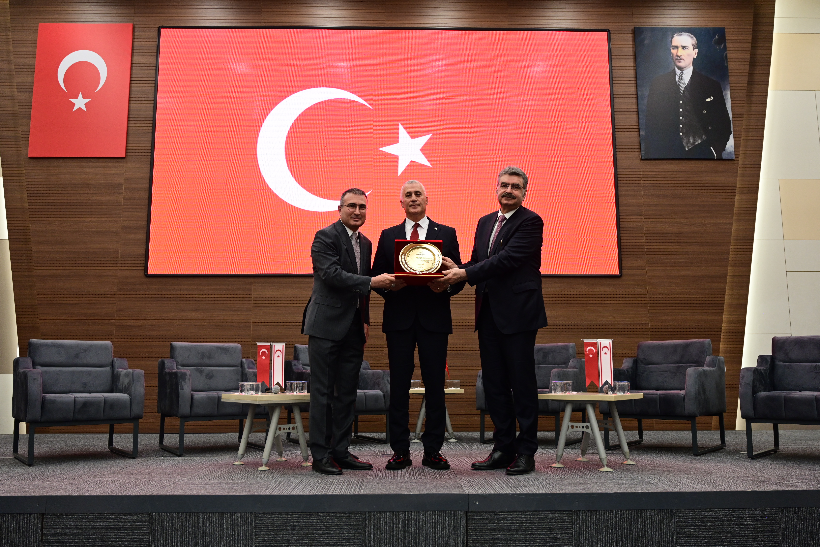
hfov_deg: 61.1
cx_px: 410
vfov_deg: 43.0
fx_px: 695
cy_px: 274
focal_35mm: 30
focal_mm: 30.5
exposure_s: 1/125
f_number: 4
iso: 1250
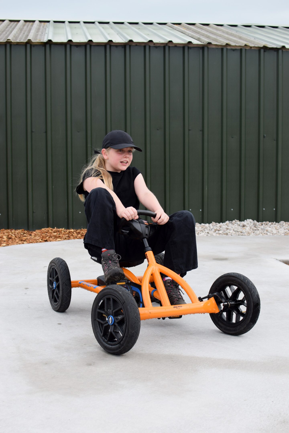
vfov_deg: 37.9
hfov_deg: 25.8
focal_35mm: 52
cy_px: 216
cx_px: 144
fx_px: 632
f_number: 5
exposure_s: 1/1250
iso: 400
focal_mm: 35
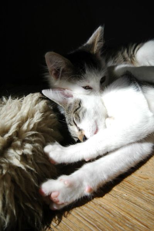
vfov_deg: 62.0
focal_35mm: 30
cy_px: 116
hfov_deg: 43.5
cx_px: 77
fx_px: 193
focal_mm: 20
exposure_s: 1/500
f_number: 8
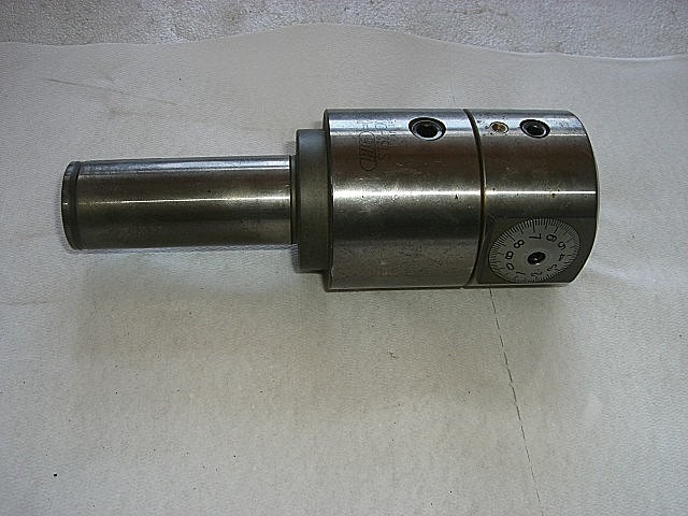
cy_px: 258
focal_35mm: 38
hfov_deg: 49.0
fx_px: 755
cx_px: 344
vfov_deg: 37.7
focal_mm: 6.2
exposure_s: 1/100
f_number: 4.3
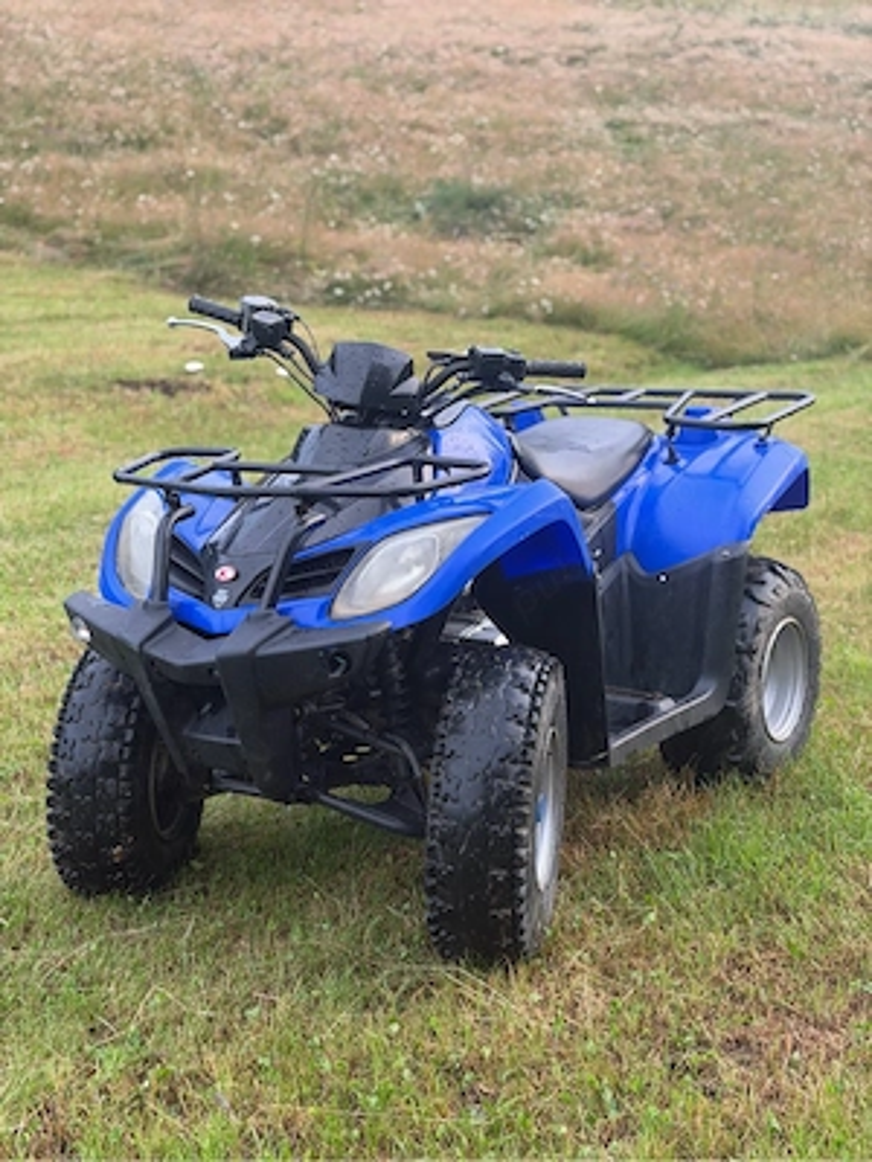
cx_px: 436
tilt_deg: -5.8
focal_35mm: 48
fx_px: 1612
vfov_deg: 39.7
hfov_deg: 30.3
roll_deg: +6.1
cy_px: 581
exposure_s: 1/74
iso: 100
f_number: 1.78
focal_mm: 6.76
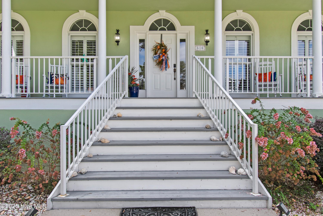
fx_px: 197
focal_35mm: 22
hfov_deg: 78.6
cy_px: 108
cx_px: 162
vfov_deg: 57.2
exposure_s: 1/80
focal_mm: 15
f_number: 5
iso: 100
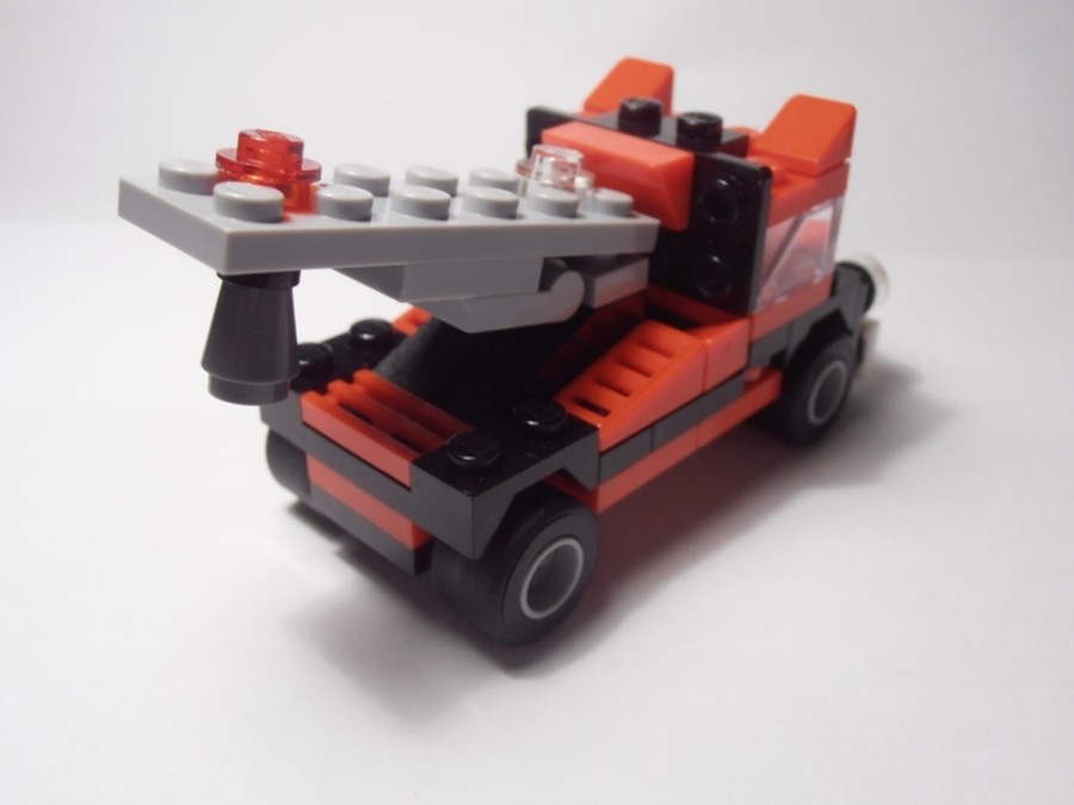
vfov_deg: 38.7
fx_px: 1148
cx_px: 537
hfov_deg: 50.1
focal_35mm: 37
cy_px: 402
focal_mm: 6.61
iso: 100
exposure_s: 1/40
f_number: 3.9
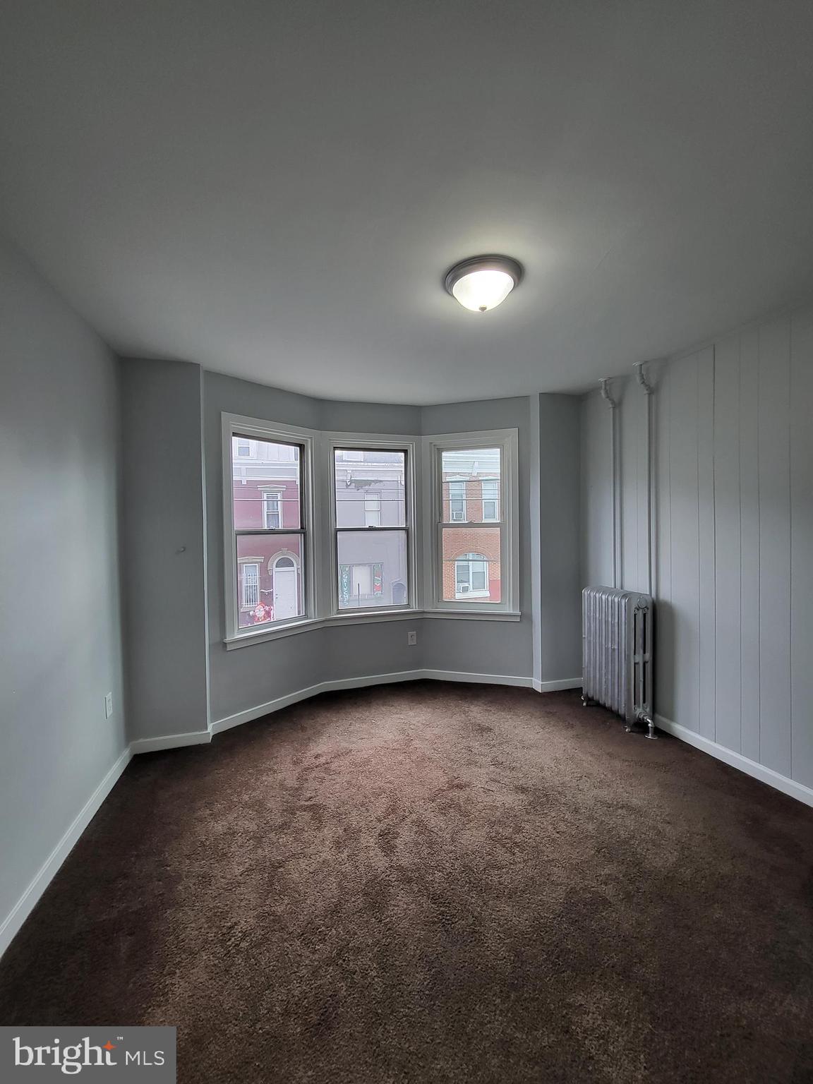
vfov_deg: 106.2
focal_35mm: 13
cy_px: 542
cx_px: 406
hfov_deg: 89.9
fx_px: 407
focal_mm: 1.74
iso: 80
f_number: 2.2
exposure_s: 1/60
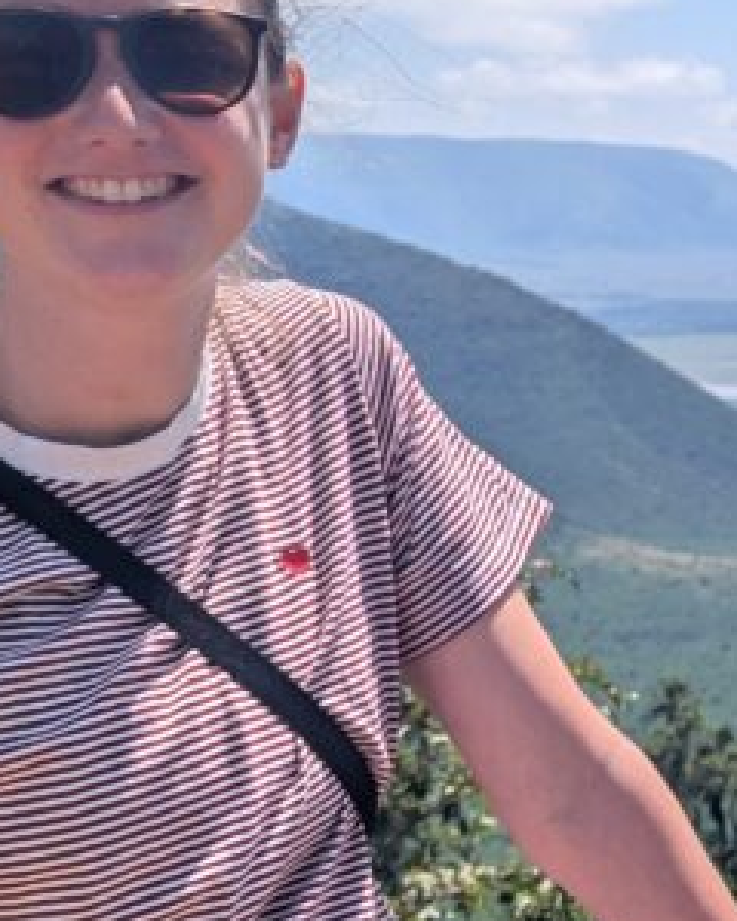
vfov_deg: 23.8
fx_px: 2181
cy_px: 474
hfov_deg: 17.3
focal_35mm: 80
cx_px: 1099
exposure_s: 1/2217
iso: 49
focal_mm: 6.81
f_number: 1.85
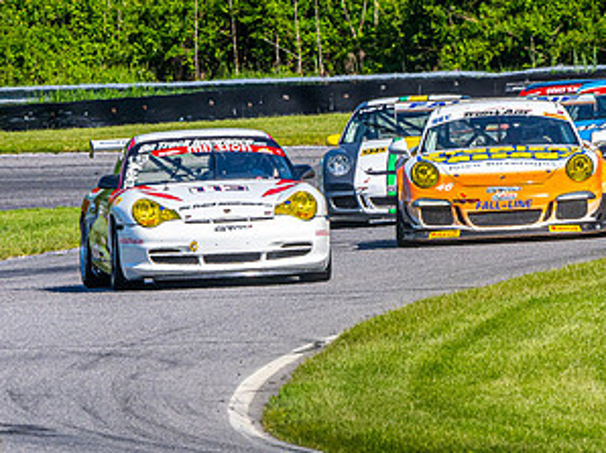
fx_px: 20466
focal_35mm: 1170
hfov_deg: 1.7
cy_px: 164
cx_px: 297
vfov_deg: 1.3
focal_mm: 300
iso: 400
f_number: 11
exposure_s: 1/640
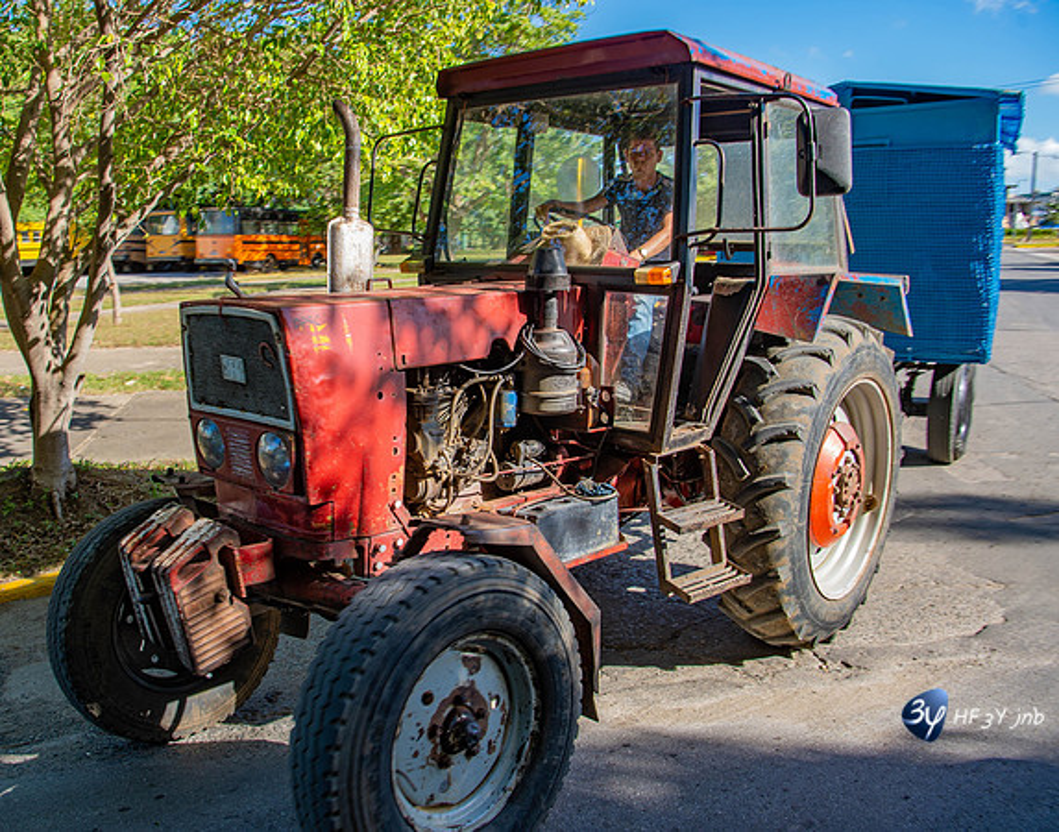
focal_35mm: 31
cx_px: 446
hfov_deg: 57.9
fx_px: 952
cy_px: 393
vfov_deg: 47.2
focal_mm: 26
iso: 100
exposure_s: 1/160
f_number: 6.3
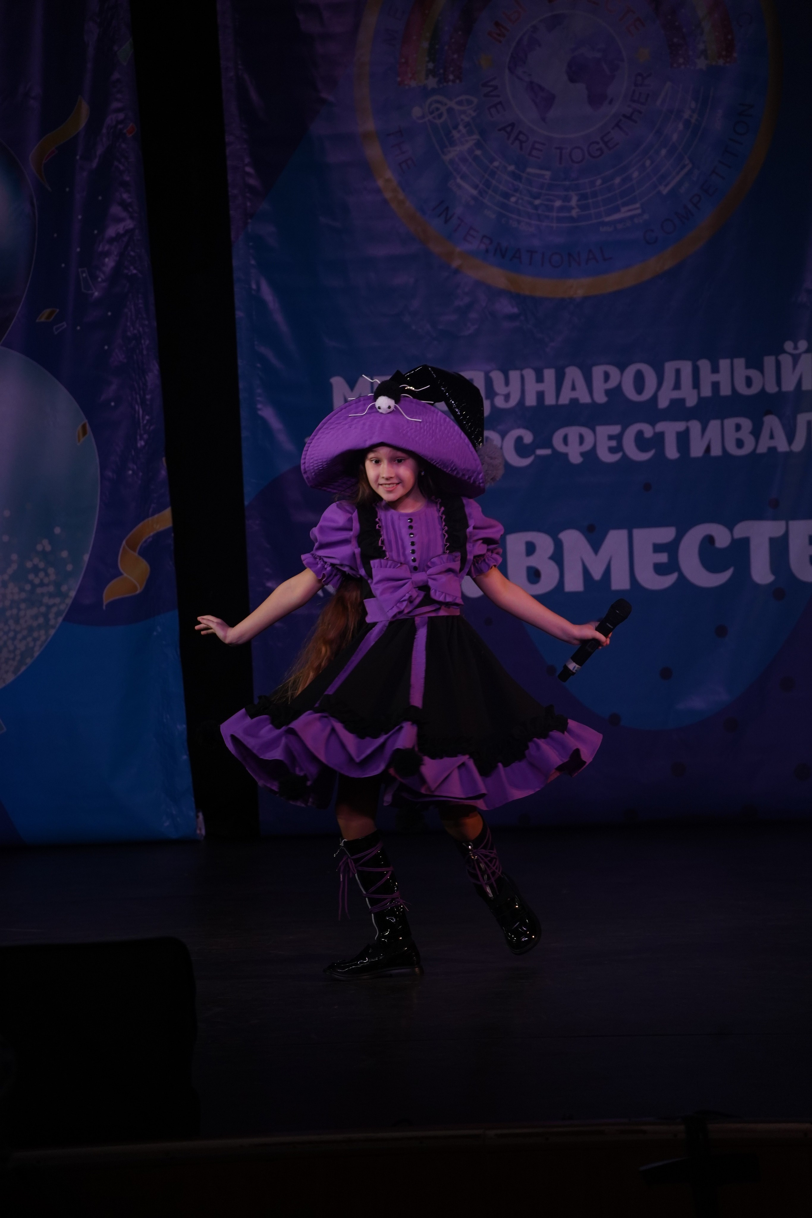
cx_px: 406
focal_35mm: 166
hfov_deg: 8.3
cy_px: 609
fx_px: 5616
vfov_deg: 12.4
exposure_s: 1/400
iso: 1600
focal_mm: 166
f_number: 5.6
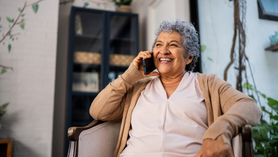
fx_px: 273
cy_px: 72
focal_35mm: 37
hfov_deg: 54.0
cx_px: 139
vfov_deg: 32.0
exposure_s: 1/200
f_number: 1.4
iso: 1000
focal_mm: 35
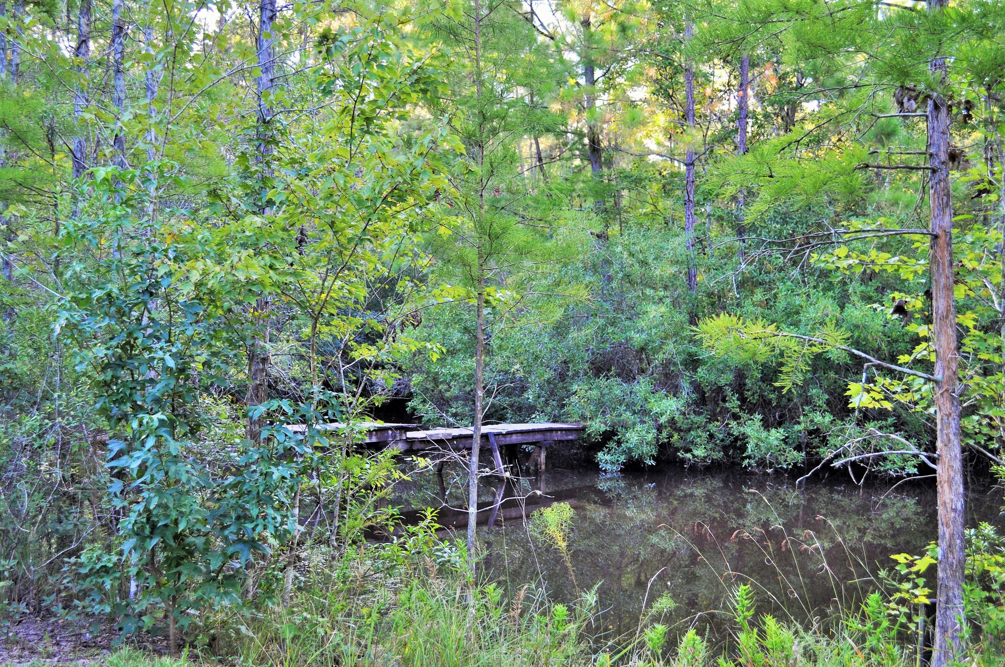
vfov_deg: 31.8
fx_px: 1171
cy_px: 334
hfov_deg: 46.5
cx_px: 502
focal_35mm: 42
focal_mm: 28
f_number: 4.5
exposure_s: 1/80
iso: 400
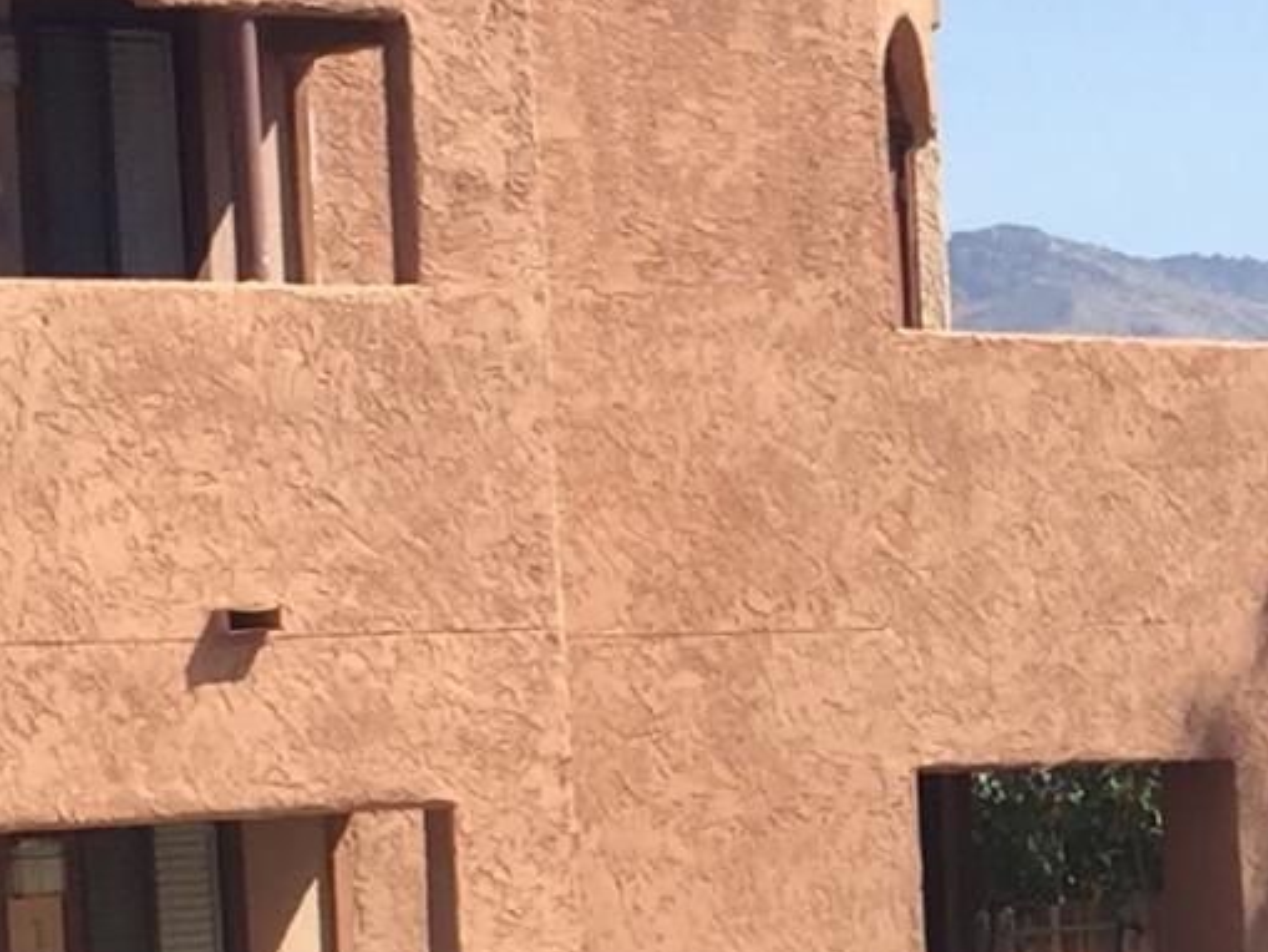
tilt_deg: -3.2
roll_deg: +2.4
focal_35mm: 171
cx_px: 1898
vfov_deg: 8.6
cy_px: 1082
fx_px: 6265
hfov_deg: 11.1
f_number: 2.2
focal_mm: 4.15
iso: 32
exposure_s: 1/1163
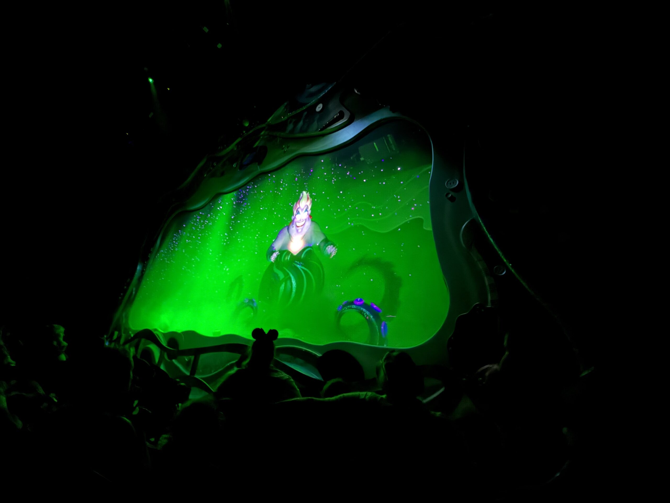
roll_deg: -4.4
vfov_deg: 85.7
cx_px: 335
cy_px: 252
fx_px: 271
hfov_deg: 102.1
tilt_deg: +20.5
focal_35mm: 14
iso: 1250
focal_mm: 2.22
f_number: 2.2
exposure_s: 1/4
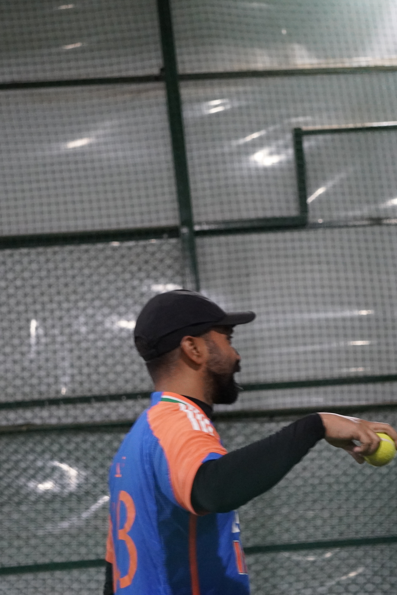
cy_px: 301
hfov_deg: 10.9
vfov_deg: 16.3
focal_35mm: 126
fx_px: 2080
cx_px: 206
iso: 3200
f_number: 4.5
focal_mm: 55
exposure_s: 1/200
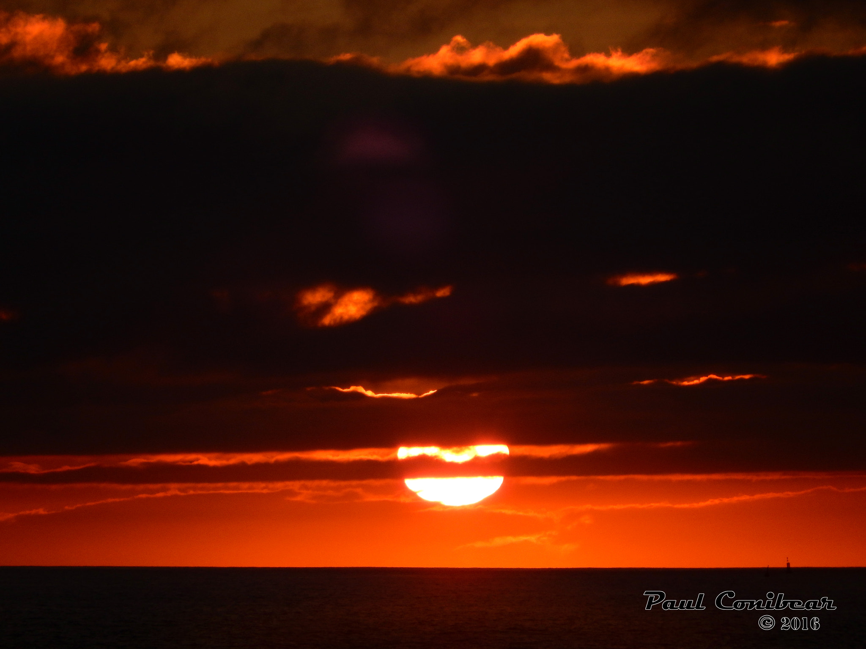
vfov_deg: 2.9
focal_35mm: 514
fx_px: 12859
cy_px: 324
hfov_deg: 3.9
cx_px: 433
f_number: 6.3
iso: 125
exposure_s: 1/640
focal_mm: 92.3
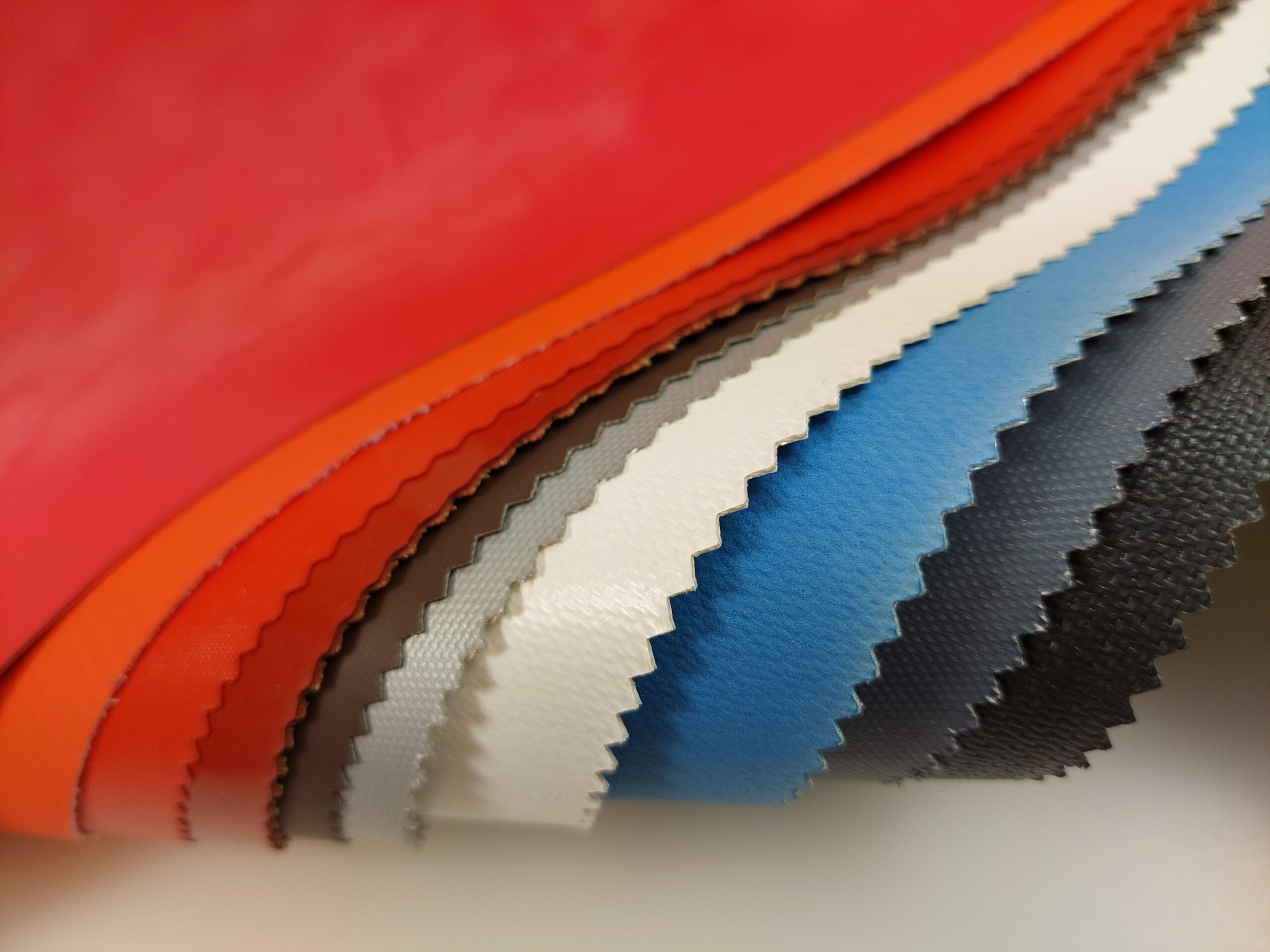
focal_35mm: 25
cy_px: 476
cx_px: 635
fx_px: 917
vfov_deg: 54.9
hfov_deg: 69.4
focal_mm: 5.23
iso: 40
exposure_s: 1/185
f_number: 1.8
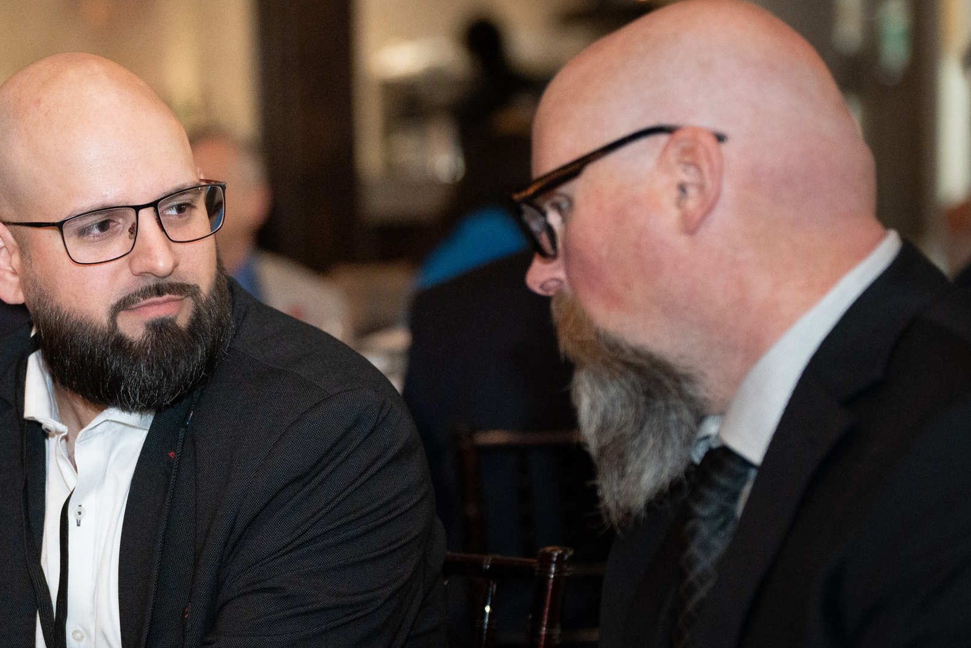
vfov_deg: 9.8
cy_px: 432
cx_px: 178
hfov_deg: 14.6
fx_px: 3776
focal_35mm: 140
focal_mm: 77
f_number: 2.5
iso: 3200
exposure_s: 1/200
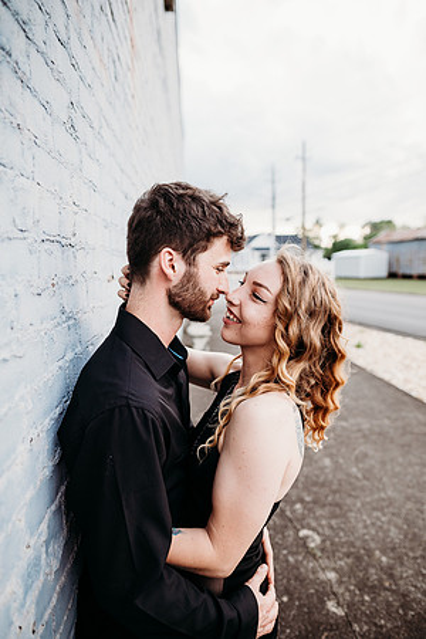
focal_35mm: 24
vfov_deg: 73.7
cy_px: 320
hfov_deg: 53.1
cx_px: 213
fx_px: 426
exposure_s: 1/640
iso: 250
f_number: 2.8
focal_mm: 24
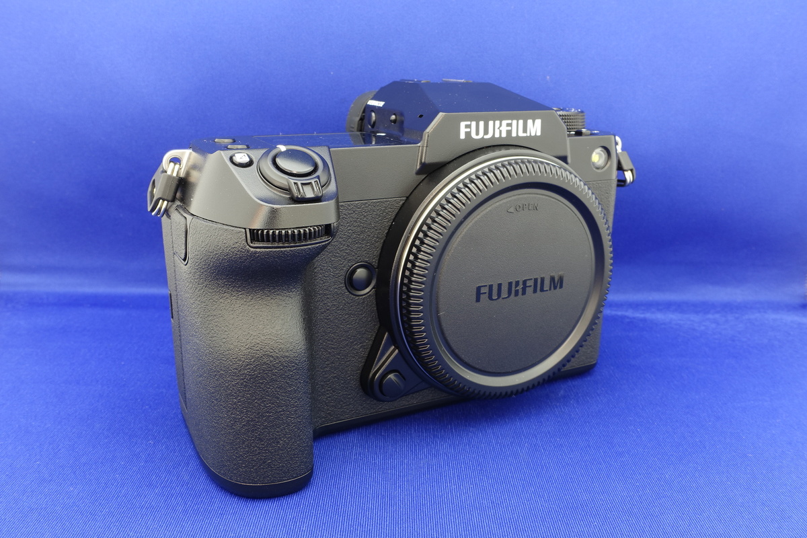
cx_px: 404
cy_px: 269
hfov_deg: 60.3
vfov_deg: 42.3
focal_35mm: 31
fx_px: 695
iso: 125
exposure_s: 2
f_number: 8
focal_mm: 11.45
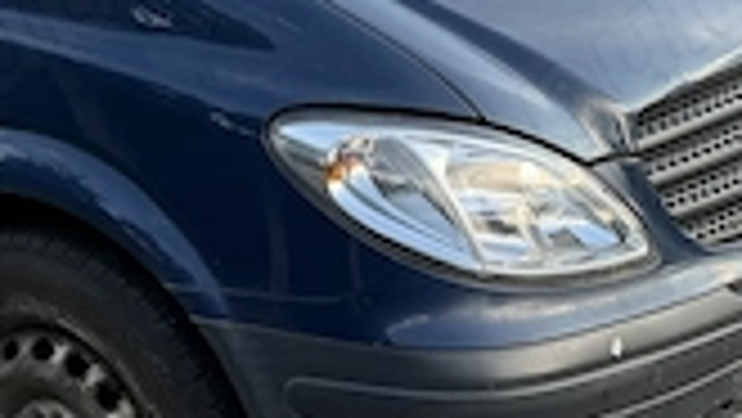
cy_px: -22
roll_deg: +1.4
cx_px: -144
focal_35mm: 95
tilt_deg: -10.2
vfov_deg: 12.6
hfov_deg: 20.9
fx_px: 1870
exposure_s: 1/539
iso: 100
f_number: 1.78
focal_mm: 6.76
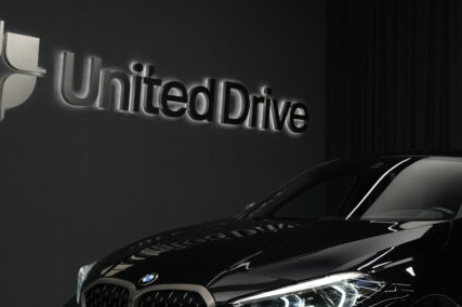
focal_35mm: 63
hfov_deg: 31.5
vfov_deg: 21.2
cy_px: 256
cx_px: 332
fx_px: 808
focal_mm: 35
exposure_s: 1/60
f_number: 4.5
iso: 1000
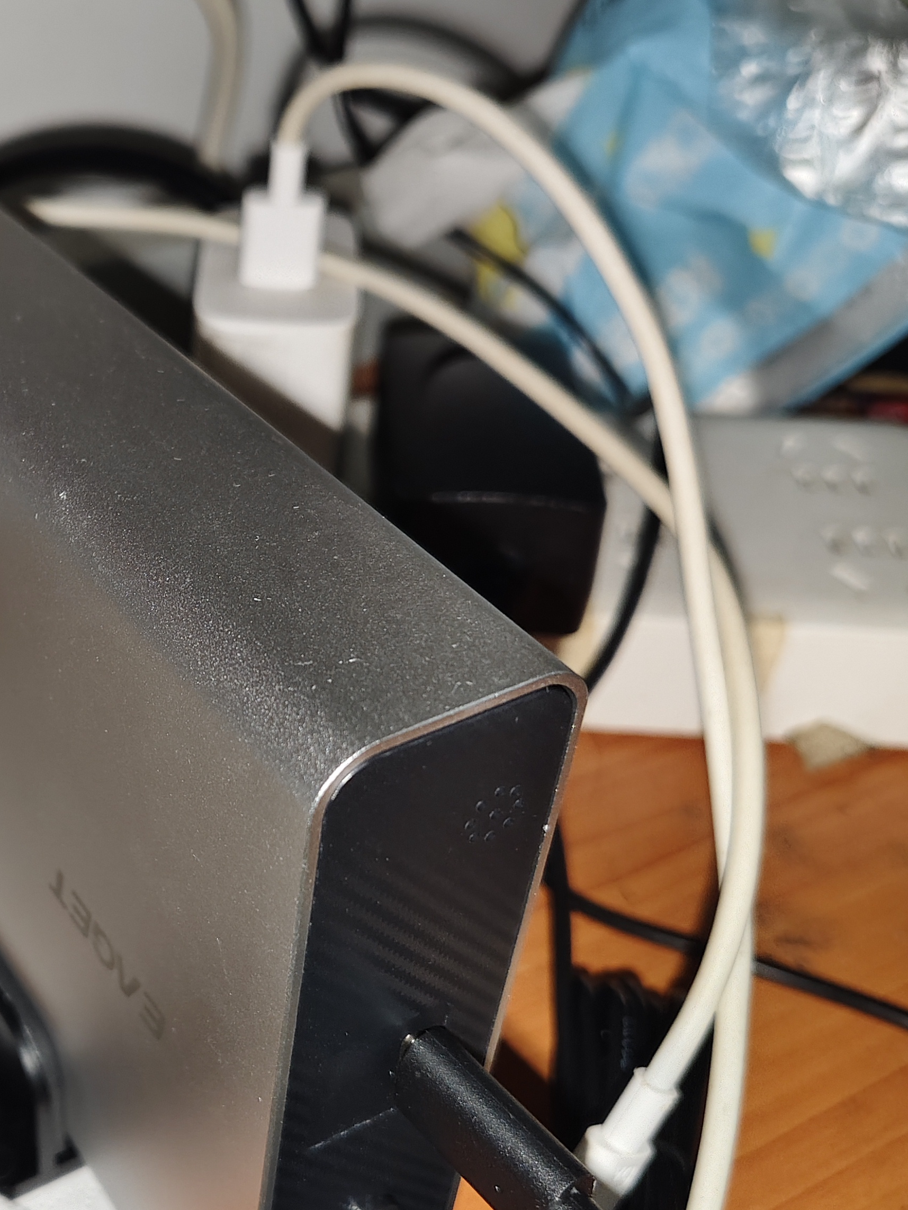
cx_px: 103
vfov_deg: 43.8
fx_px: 1504
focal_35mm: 43
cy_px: 678
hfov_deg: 32.1
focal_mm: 5.56
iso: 2254
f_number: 1.88
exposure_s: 1/50
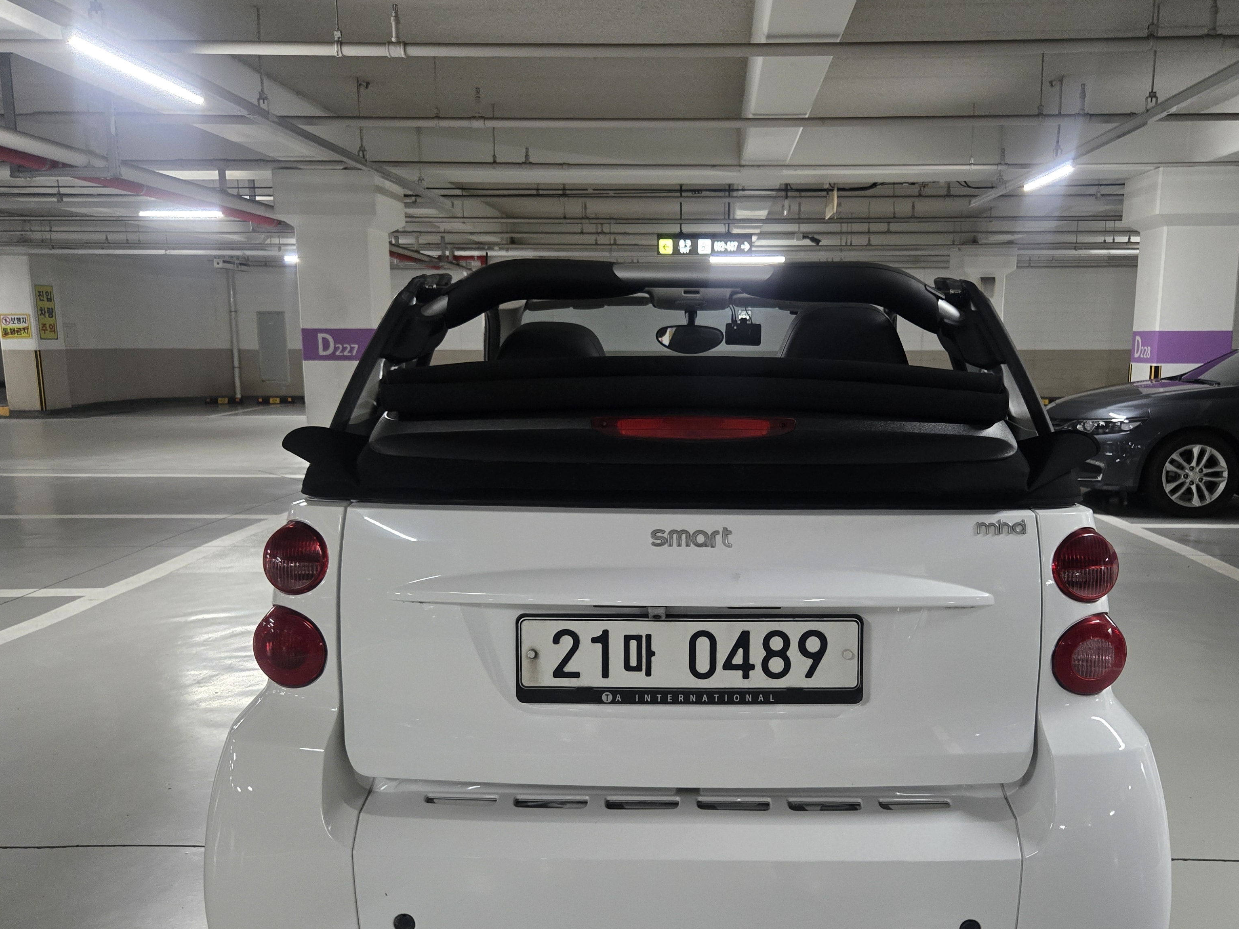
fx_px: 1074
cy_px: 517
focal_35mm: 30
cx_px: 680
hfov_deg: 59.8
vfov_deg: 46.7
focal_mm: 5.4
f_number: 1.8
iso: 800
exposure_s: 1/60
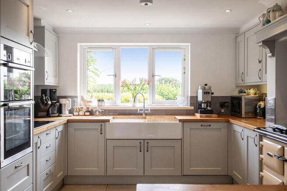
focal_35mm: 36
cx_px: 144
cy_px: 96
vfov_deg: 36.9
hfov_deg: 53.1
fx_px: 287
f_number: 4
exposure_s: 1/160
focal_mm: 24
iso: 200
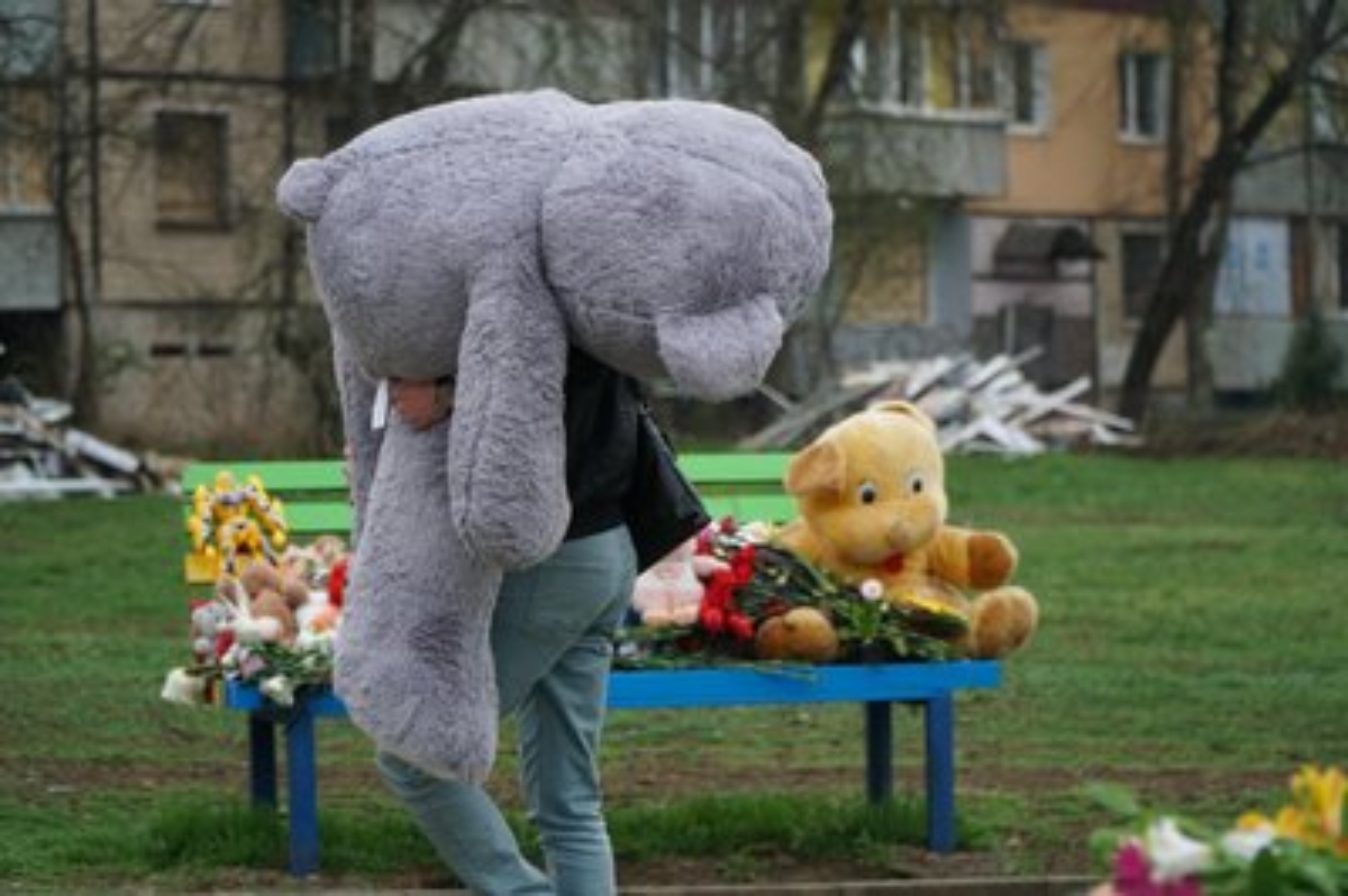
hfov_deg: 17.7
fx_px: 4321
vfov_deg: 11.8
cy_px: 448
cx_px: 674
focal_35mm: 116
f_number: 4
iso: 500
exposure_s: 1/400
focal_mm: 77
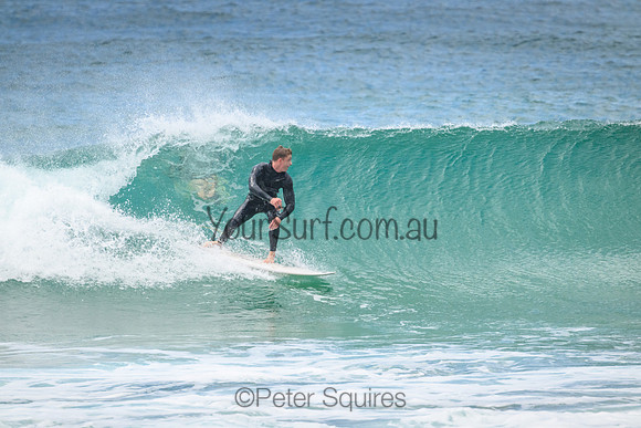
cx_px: 320
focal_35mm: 800
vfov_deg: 1.7
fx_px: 14247
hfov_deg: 2.6
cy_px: 214
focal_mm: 800
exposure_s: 1/3200
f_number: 11
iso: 1800
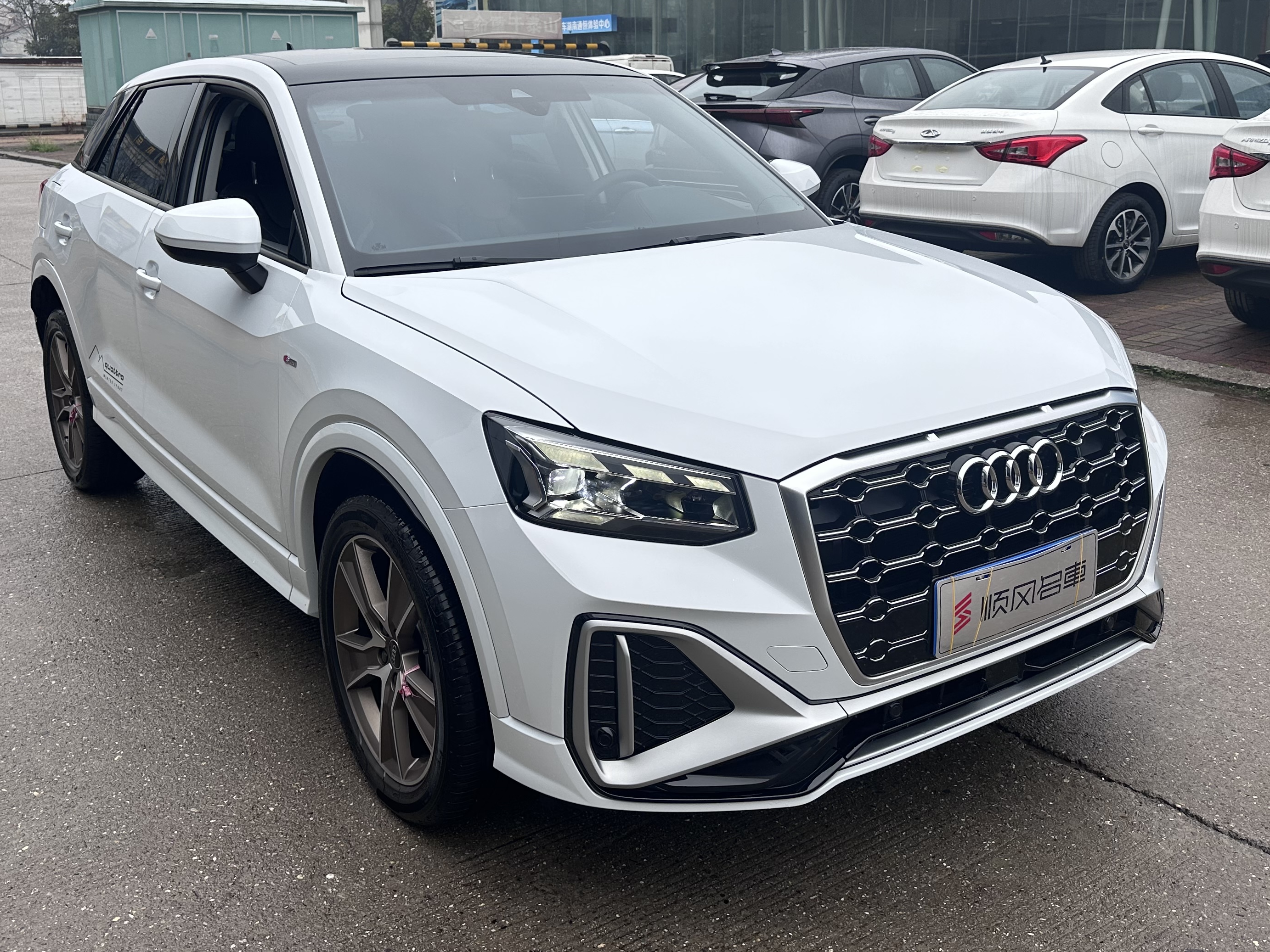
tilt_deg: -13.6
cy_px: 358
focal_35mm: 35
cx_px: 627
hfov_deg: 52.6
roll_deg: +1.0
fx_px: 1284
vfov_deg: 40.4
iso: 80
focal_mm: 6.86
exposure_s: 1/359
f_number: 1.78
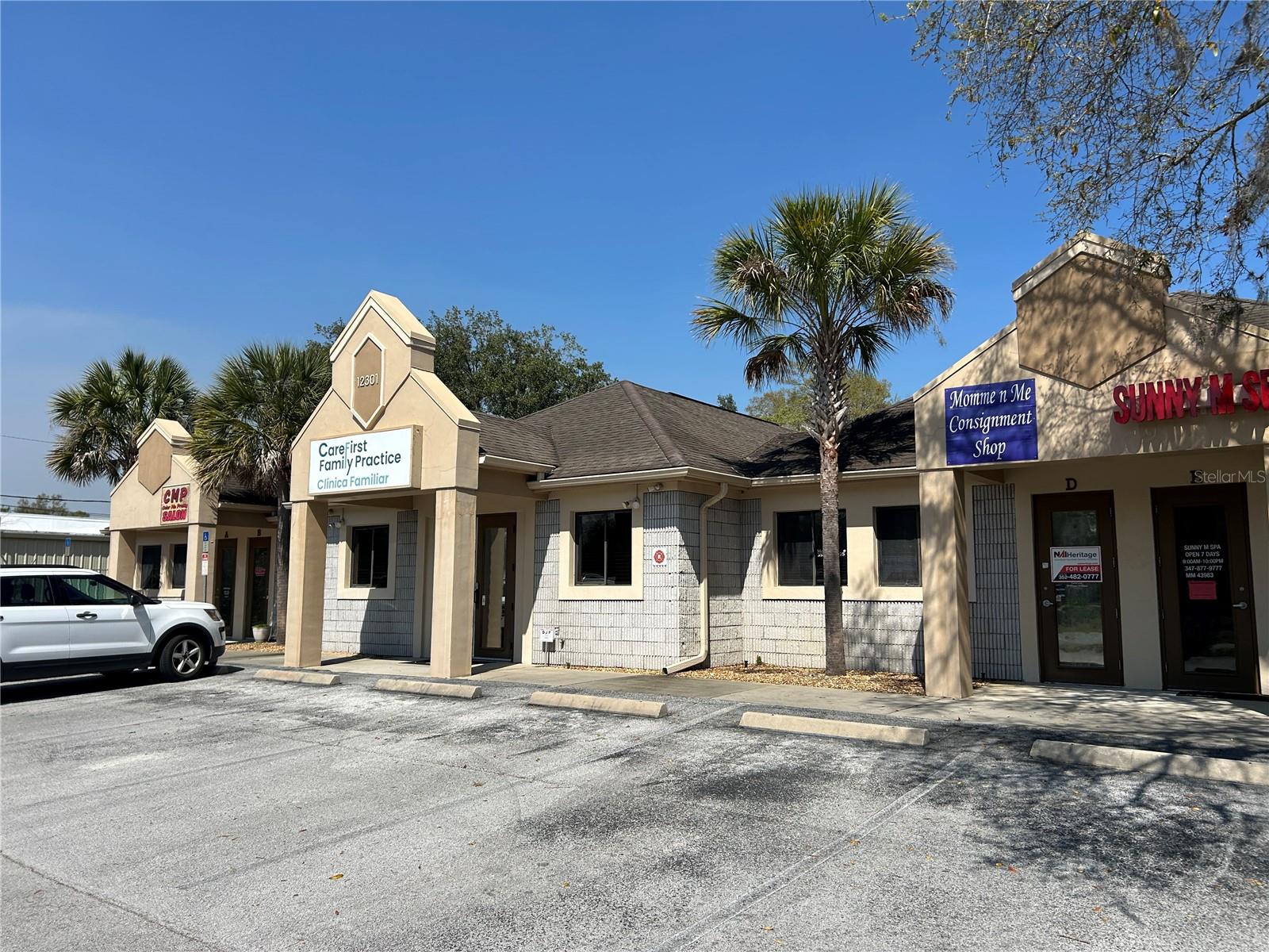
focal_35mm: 26
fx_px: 953
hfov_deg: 67.3
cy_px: 476
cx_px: 634
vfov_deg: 53.1
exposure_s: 1/5882
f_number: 1.5
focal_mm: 5.7
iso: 50
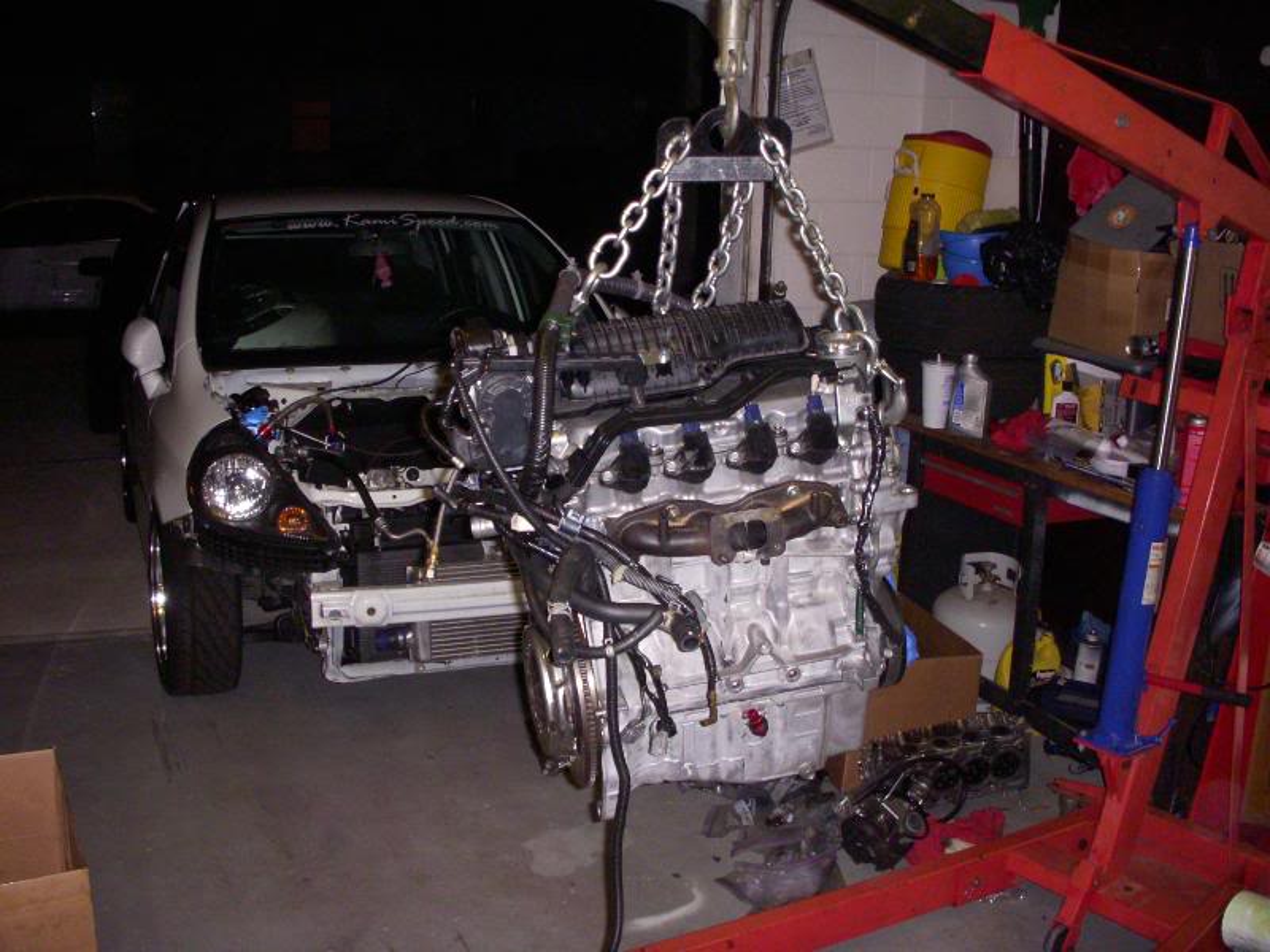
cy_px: 476
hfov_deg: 49.0
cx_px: 635
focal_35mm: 38
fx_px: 1394
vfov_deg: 37.7
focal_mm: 6.3
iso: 320
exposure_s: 1/100
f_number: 3.3
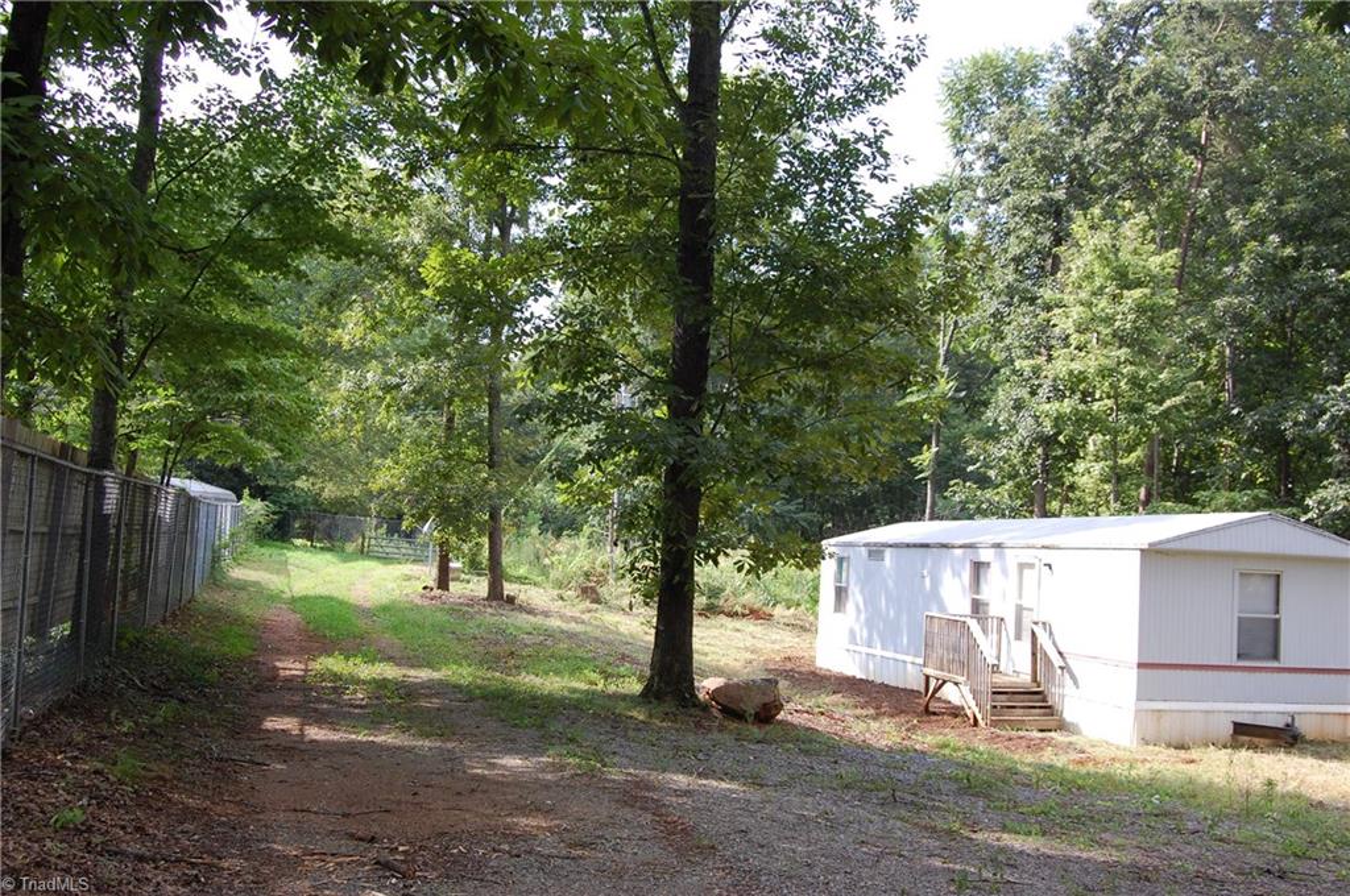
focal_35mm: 39
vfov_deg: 34.1
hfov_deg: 49.6
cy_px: 448
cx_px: 675
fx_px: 1461
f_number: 9
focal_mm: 26
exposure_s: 1/160
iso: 400
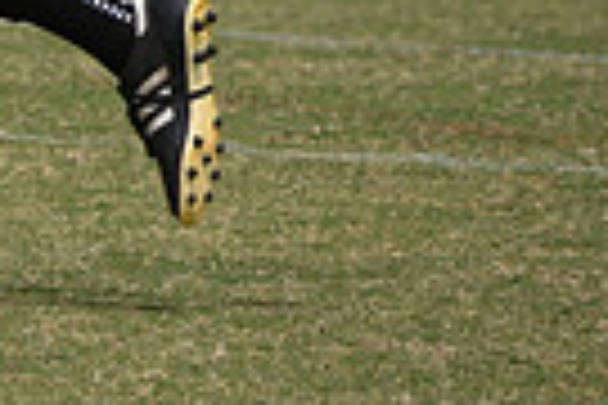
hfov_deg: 1.7
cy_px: -414
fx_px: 20316
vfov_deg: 1.1
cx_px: -671
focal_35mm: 1203
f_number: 5.6
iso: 250
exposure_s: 1/2500
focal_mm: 280
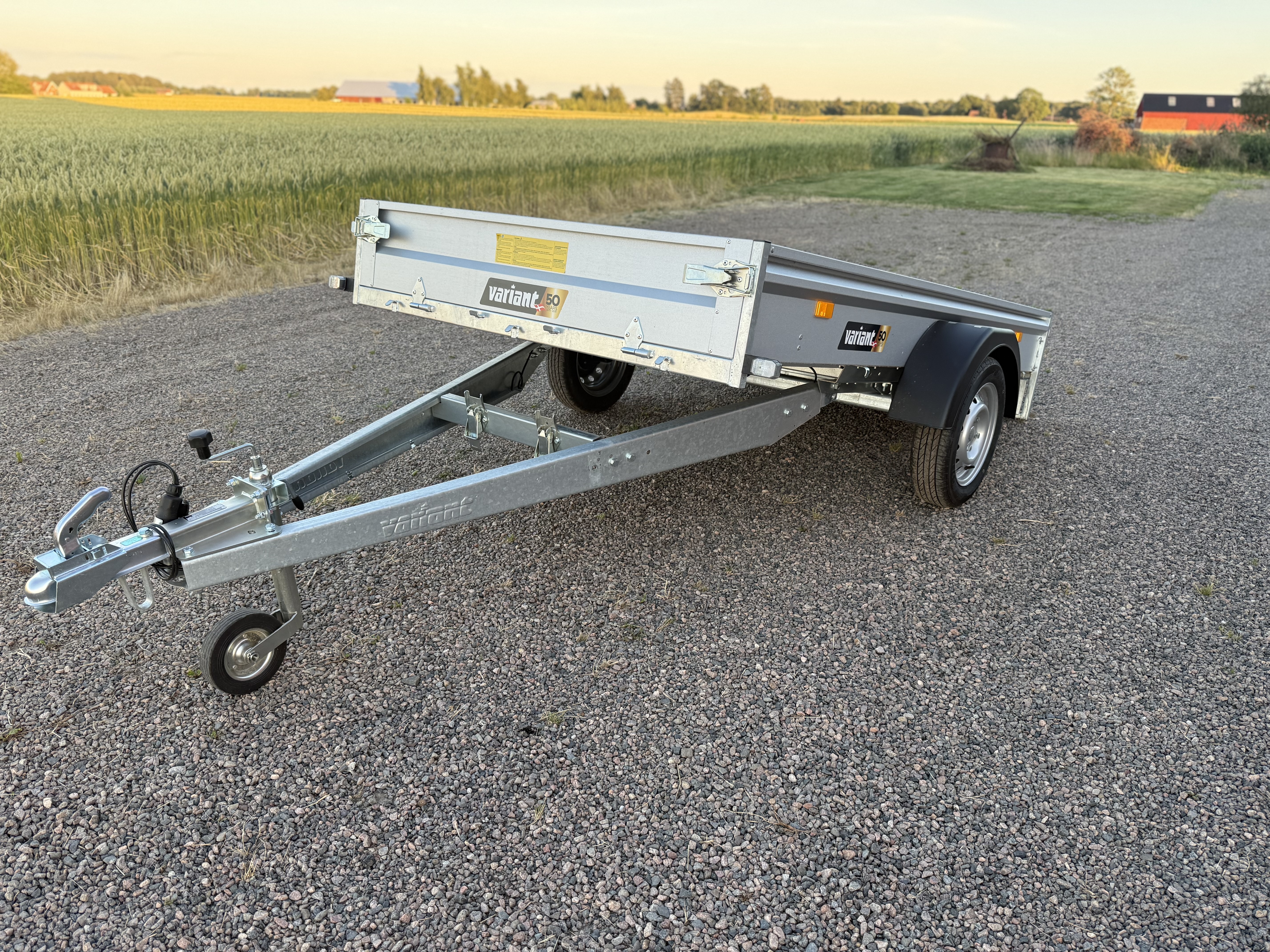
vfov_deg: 56.8
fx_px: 881
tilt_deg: -21.8
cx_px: 635
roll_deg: -1.7
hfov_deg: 71.6
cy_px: 476
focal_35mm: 24
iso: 100
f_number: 1.78
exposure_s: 1/365
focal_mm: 6.76
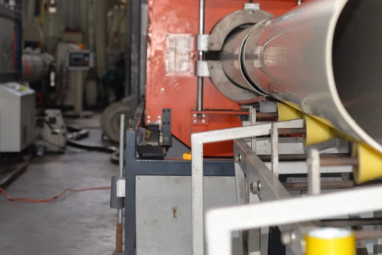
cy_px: 58
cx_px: 263
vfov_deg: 16.4
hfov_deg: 24.3
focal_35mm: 83
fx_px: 881
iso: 250
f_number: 2.8
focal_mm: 50
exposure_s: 1/125
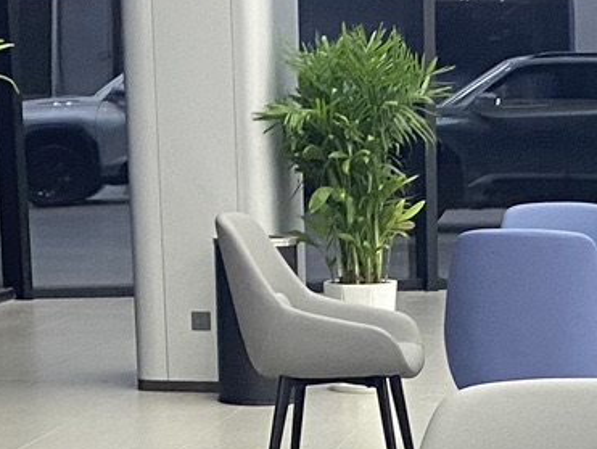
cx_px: 597
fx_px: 2417
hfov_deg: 13.9
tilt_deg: -12.5
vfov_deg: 10.3
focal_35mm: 140
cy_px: 674
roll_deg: -0.2
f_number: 1.8
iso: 125
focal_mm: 4.25
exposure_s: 1/82
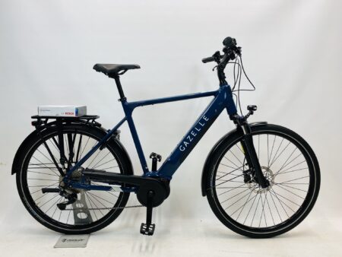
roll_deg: +0.3
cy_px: 128
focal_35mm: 26
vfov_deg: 53.1
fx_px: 257
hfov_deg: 67.3
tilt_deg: -5.8
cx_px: 171
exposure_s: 1/100
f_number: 1.8
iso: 50
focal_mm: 4.25
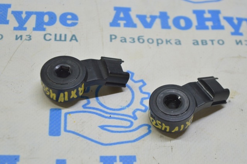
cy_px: 82
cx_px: 124
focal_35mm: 82
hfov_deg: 24.6
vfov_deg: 16.5
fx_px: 565
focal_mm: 55
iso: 400
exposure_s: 1/25
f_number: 5.6
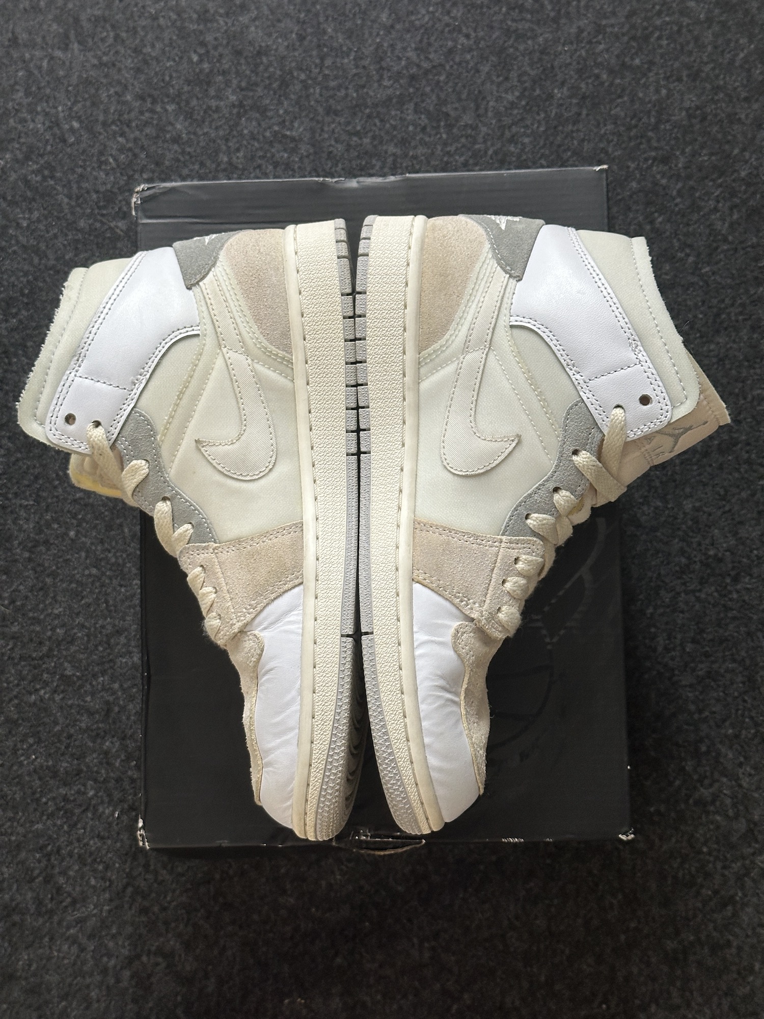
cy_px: 510
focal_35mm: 48
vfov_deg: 39.7
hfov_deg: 30.3
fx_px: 1413
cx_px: 382
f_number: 1.78
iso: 200
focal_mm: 6.86
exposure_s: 1/50
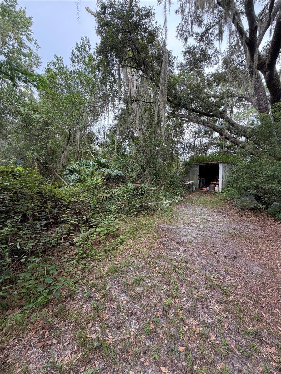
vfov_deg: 102.1
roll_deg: -2.6
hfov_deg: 85.7
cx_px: 140
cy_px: 187
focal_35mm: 14
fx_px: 152
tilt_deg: -0.8
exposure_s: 1/121
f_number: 2.2
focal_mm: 2.22
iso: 80
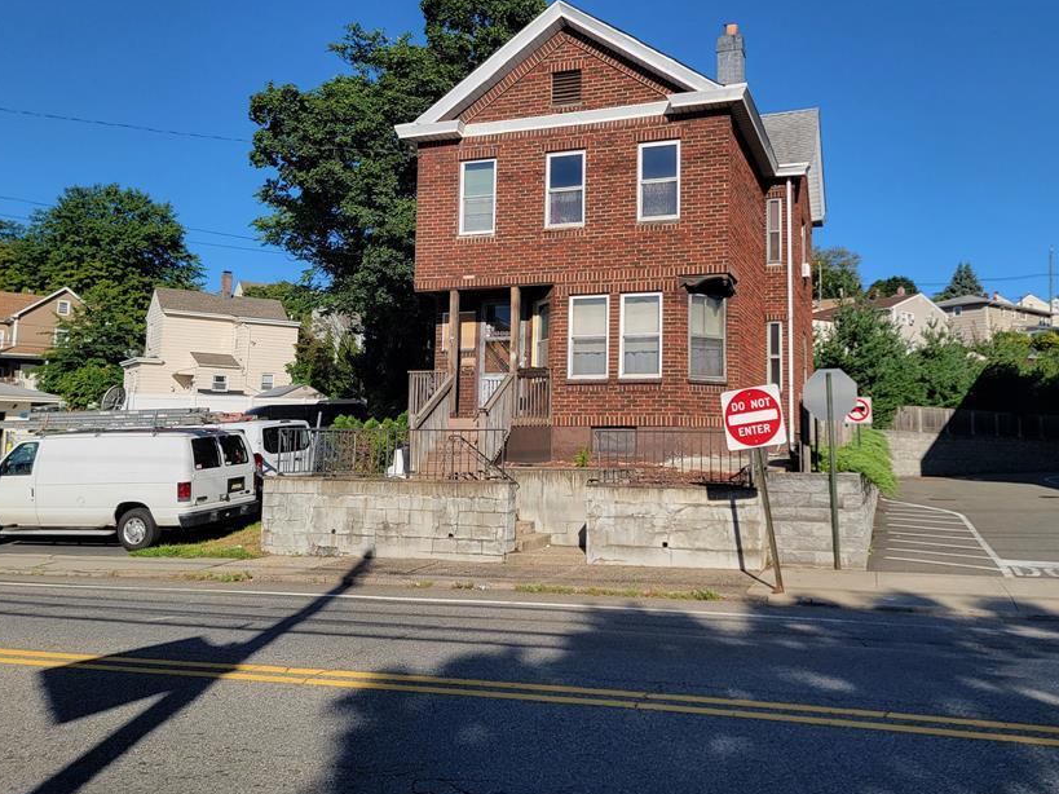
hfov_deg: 59.7
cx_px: 604
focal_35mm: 30
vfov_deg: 46.7
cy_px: 348
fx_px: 918
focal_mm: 6.7
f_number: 1.8
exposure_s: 1/924
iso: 16
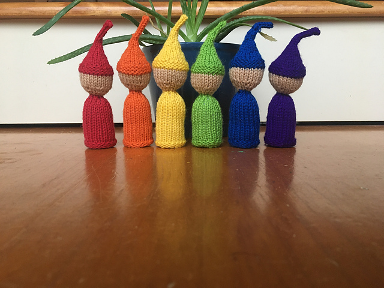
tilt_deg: -10.0
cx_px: 192
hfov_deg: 61.7
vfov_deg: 48.2
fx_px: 322
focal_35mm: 29
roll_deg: +0.9
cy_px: 144
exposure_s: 1/30
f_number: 2.2
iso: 160
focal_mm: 4.15
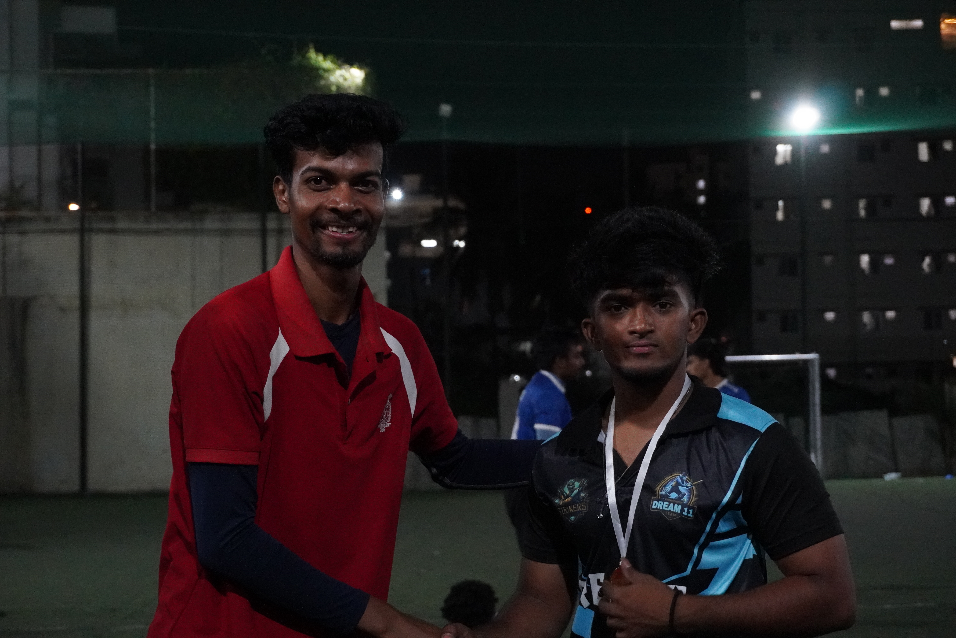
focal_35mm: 70
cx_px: 478
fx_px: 1872
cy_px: 319
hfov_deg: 28.6
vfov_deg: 19.3
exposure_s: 1/80
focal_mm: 47
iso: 5000
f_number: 5.6
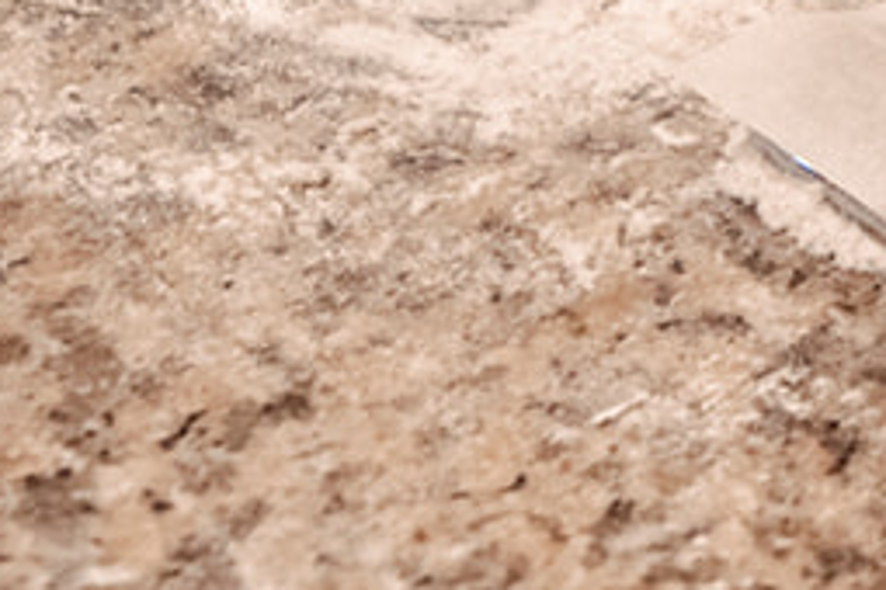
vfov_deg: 3.3
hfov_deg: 4.7
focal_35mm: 419
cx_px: 2402
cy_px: -164
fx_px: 10311
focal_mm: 64
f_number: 4
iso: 1250
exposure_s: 1/250
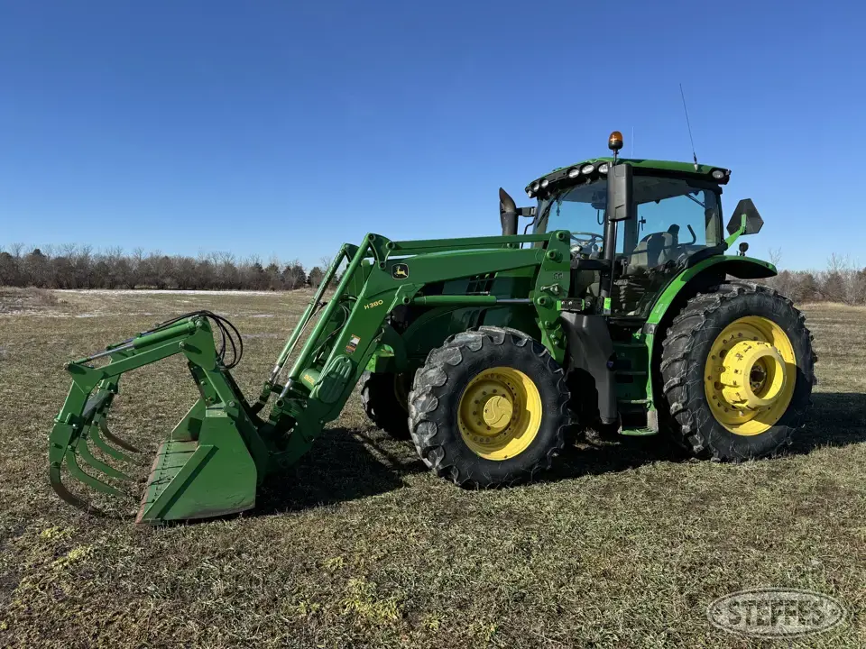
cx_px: 433
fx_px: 600
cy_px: 324
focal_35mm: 24
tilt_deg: -3.0
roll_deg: -0.8
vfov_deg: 56.8
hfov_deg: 71.6
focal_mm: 6.86
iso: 80
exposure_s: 1/3802
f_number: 1.78
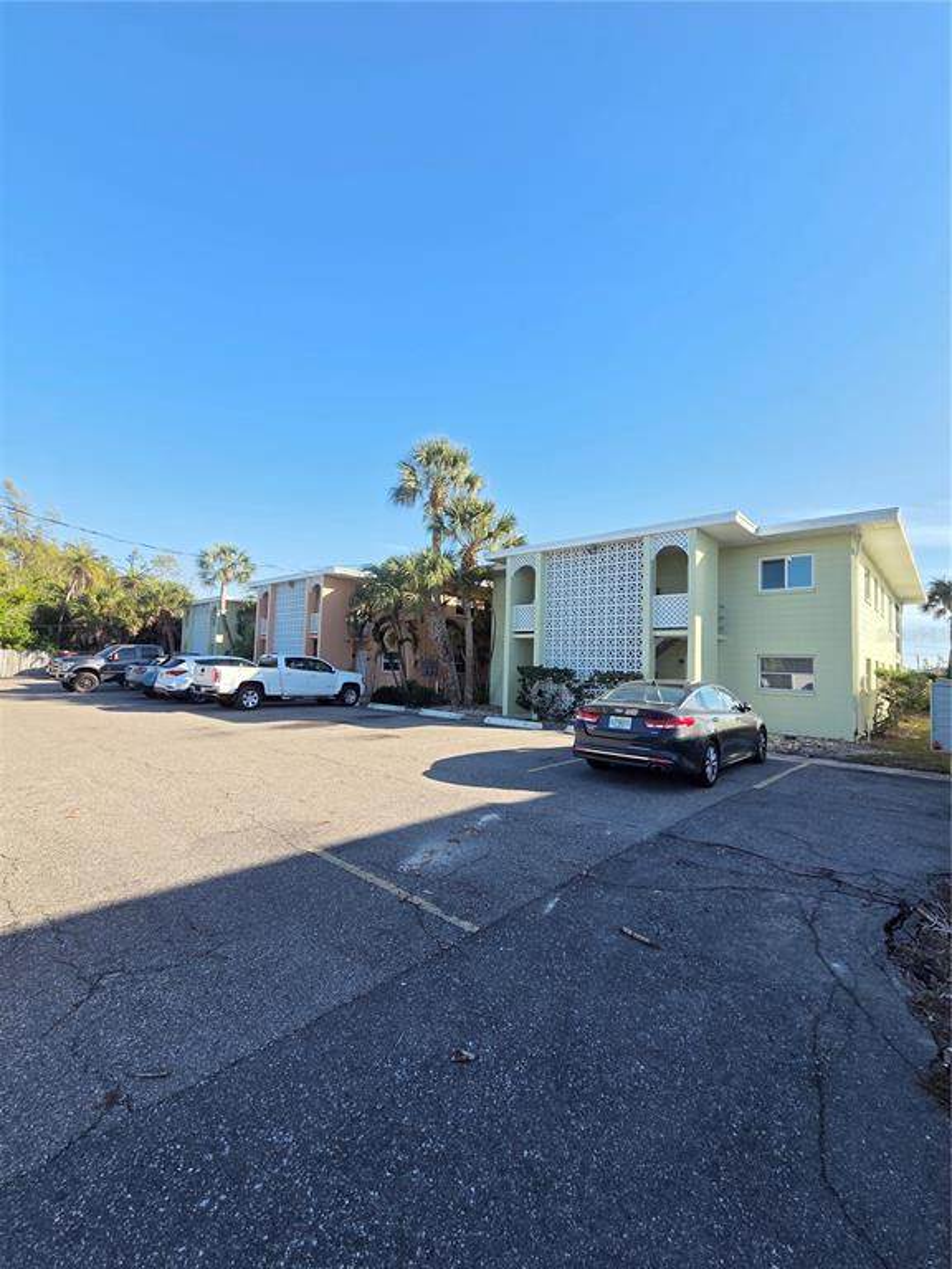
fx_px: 477
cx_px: 476
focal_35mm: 13
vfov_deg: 106.2
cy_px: 634
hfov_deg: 89.9
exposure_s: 1/861
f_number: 2.2
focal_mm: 2.2
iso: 50
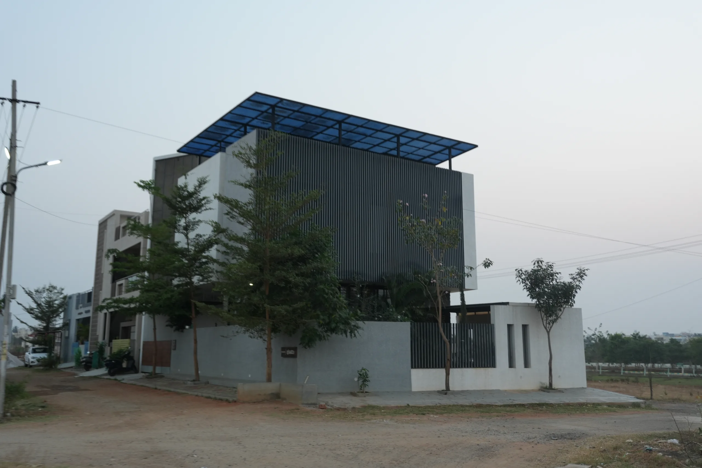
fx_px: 643
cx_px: 351
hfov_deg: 57.2
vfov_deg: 40.0
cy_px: 234
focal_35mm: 33
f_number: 4
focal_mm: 22
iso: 250
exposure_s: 1/60
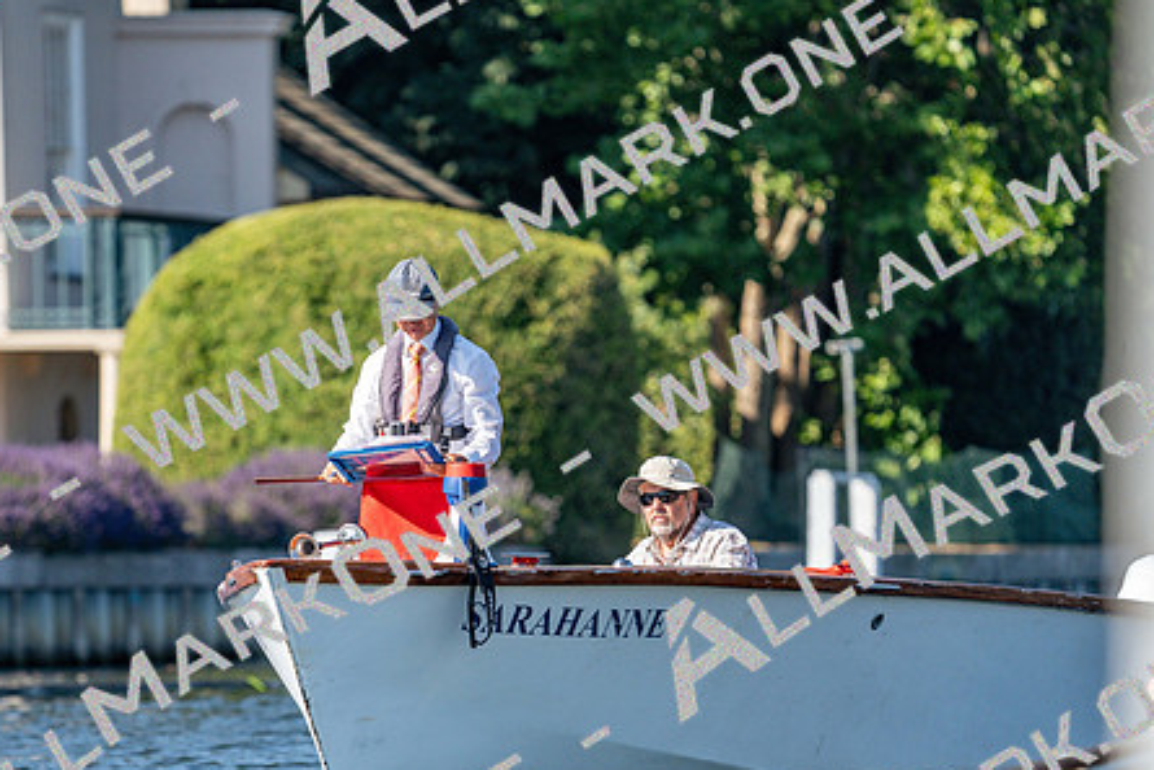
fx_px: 16609
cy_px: 476
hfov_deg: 4.0
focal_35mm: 518
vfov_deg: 2.7
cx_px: 443
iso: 400
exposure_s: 1/1600
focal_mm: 397
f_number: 6.3
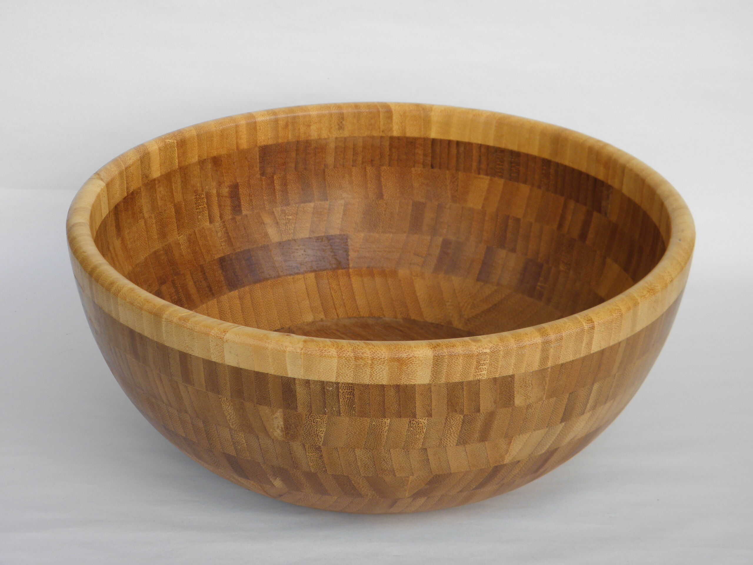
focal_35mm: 80
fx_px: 1740
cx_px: 376
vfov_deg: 18.4
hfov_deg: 24.4
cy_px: 282
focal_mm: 14.3
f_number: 4.4
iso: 100
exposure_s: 1/200
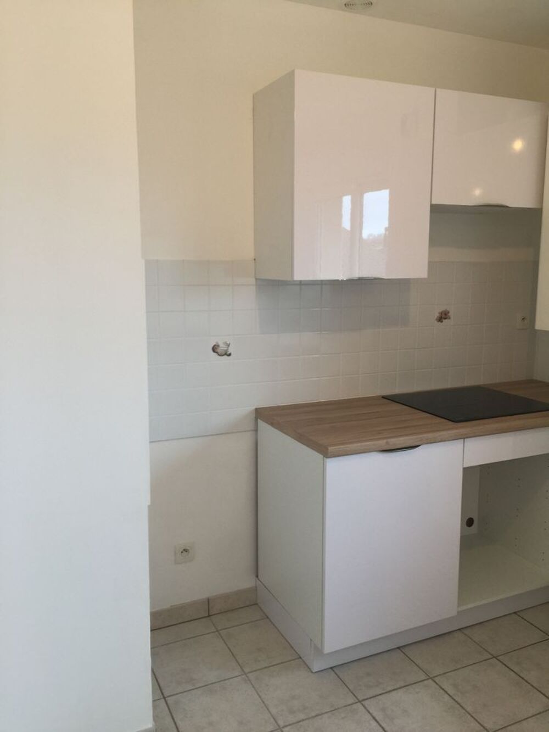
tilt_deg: -7.7
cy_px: 366
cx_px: 274
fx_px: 613
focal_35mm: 29
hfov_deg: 48.2
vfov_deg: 61.7
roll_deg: -0.1
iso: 40
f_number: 2.2
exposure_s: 1/17
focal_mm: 4.15
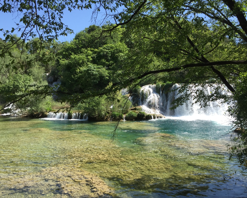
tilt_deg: +0.2
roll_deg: +0.1
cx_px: 128
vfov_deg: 47.1
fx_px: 227
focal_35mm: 31
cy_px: 97
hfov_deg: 57.2
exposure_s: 1/1099
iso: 32
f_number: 2.2
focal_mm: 4.15
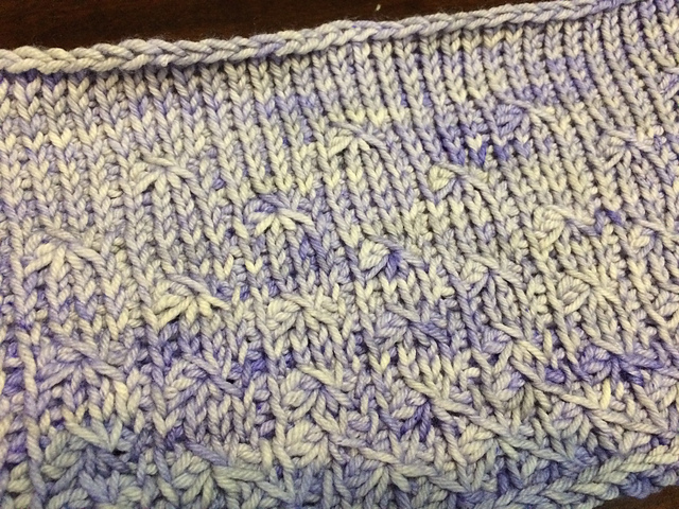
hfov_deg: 61.7
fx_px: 569
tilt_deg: -64.5
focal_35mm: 29
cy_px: 254
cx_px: 340
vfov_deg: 48.2
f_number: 2.2
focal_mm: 4.15
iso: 320
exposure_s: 1/30
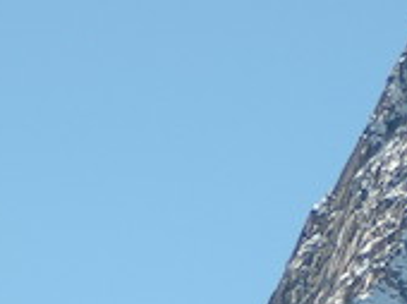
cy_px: 384
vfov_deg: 1.9
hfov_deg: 2.5
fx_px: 9228
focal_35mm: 786
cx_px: 395
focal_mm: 122
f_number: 4.2
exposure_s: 1/1250
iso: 200
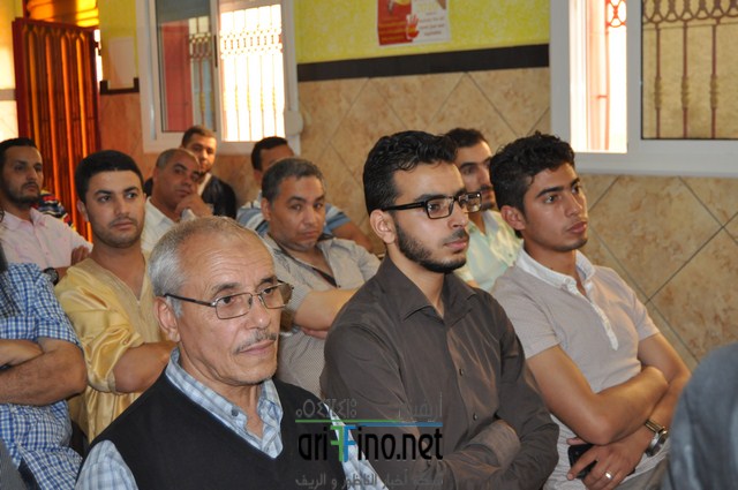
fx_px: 1044
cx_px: 369
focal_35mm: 51
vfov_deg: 26.4
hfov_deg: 38.9
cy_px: 245
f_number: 4.5
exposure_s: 1/60
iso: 800
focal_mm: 34
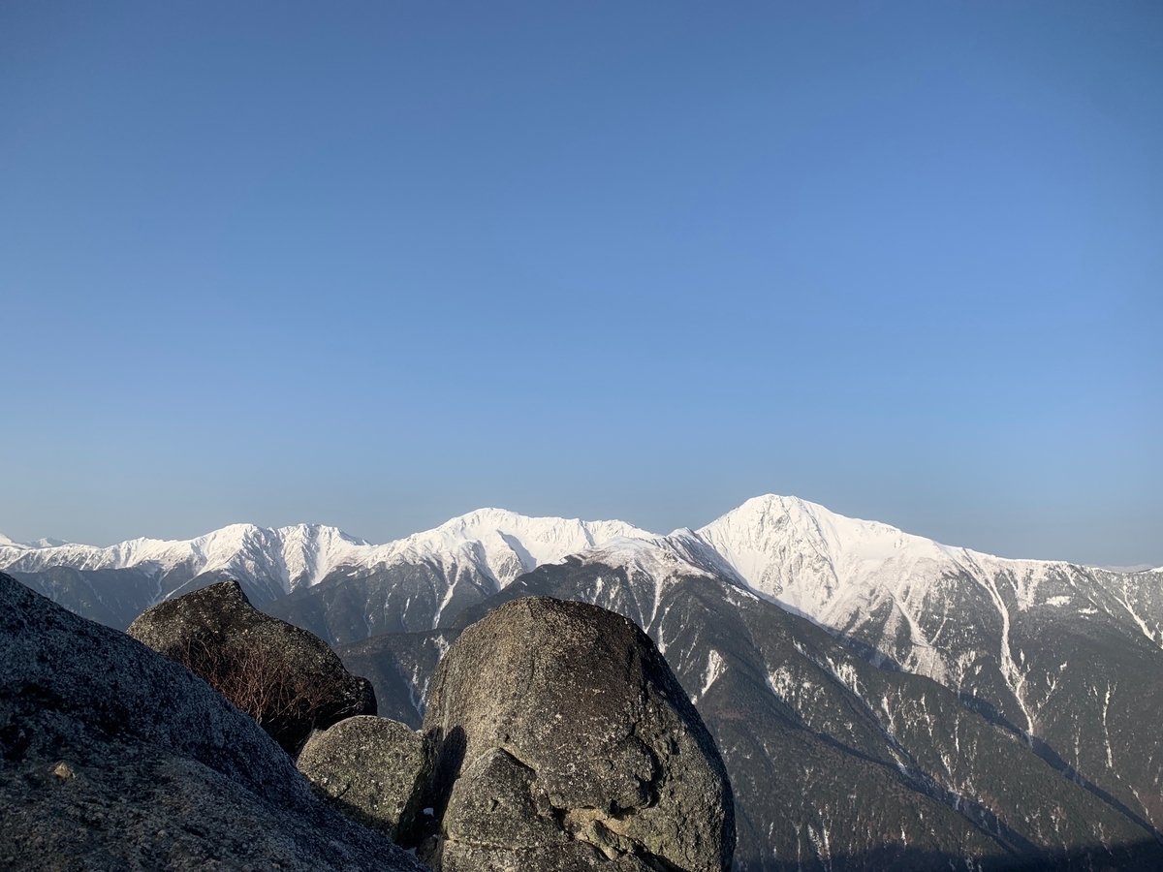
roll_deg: +0.0
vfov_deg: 53.1
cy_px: 436
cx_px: 582
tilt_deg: +10.0
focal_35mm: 26
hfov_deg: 67.3
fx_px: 874
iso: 25
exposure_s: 1/2114
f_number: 1.8
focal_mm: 4.25
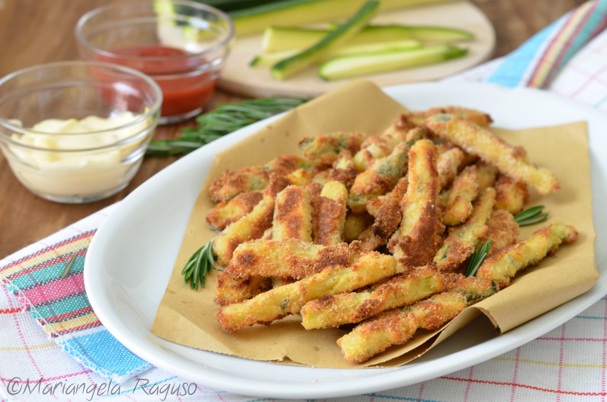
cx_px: 304
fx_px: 1262
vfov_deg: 18.1
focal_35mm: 75
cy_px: 201
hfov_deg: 27.0
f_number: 5.6
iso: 100
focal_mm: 50
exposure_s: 1/2.5
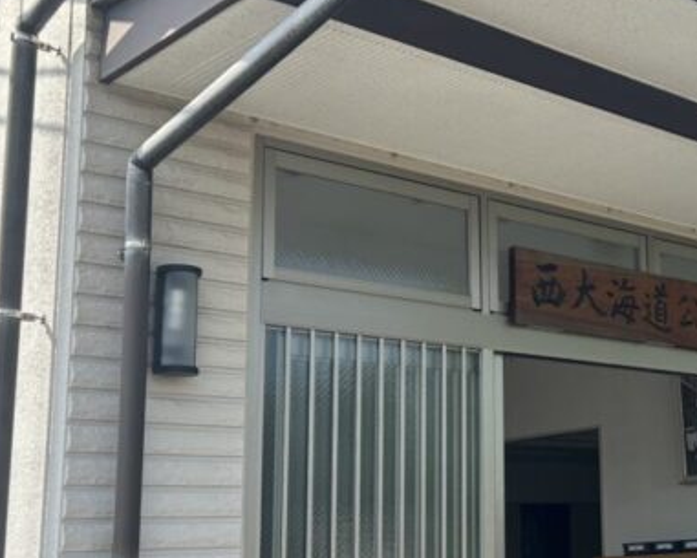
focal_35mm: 60
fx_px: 1238
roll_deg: +4.8
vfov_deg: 25.4
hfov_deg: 29.8
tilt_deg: +15.9
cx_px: 655
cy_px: 312
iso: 50
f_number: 1.5
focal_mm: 5.7
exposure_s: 1/1934
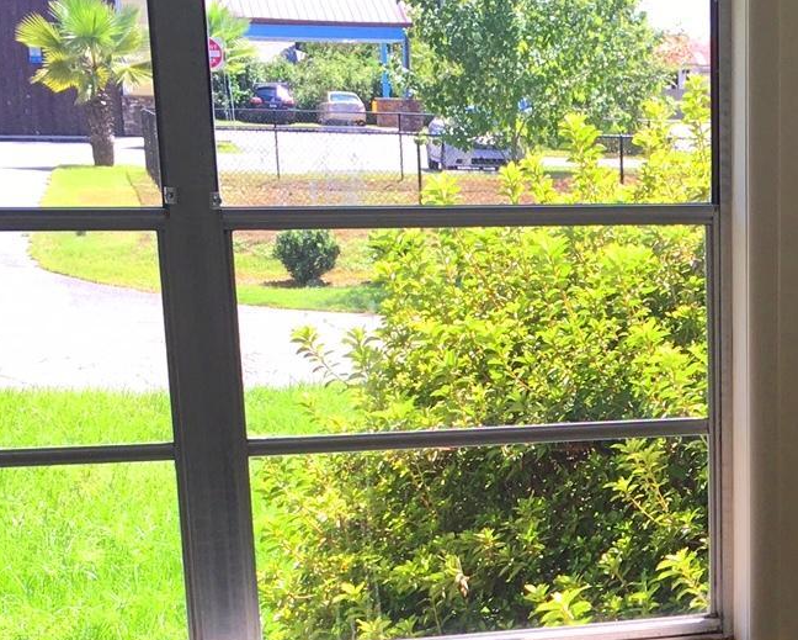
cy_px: 713
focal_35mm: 88
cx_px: 820
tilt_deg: -17.8
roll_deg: -0.1
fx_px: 2079
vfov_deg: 16.9
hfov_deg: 20.9
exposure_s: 1/292
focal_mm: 4.15
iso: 25
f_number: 2.2
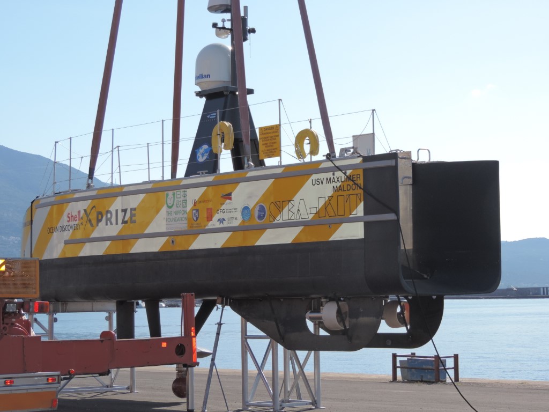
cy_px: 206
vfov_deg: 16.4
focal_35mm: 90
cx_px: 274
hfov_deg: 21.8
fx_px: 1427
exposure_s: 1/640
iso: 80
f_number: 4.1
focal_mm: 16
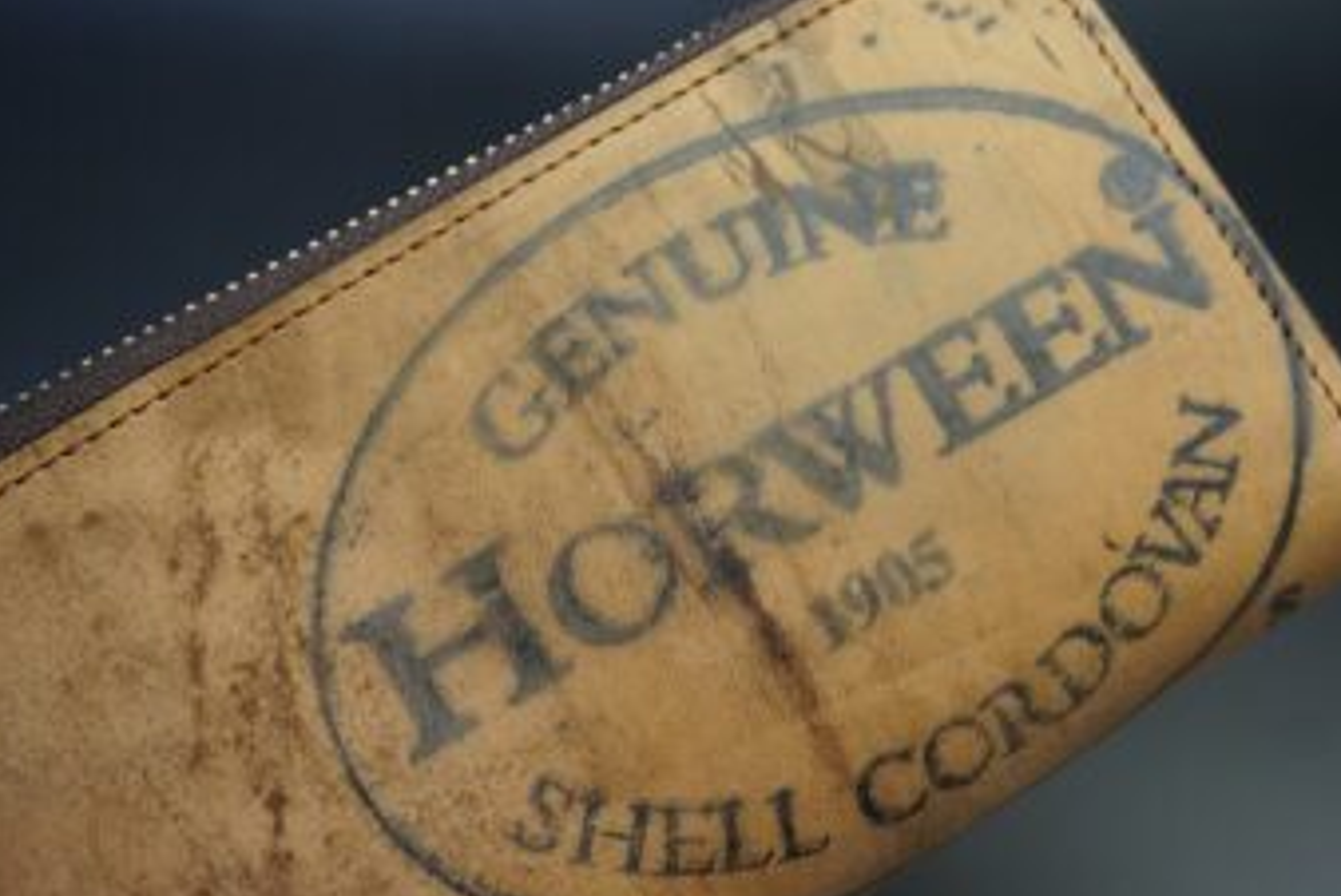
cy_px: 438
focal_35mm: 53
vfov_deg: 25.8
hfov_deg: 37.7
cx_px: 768
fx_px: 1961
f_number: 4.5
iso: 1000
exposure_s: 1/160
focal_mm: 29
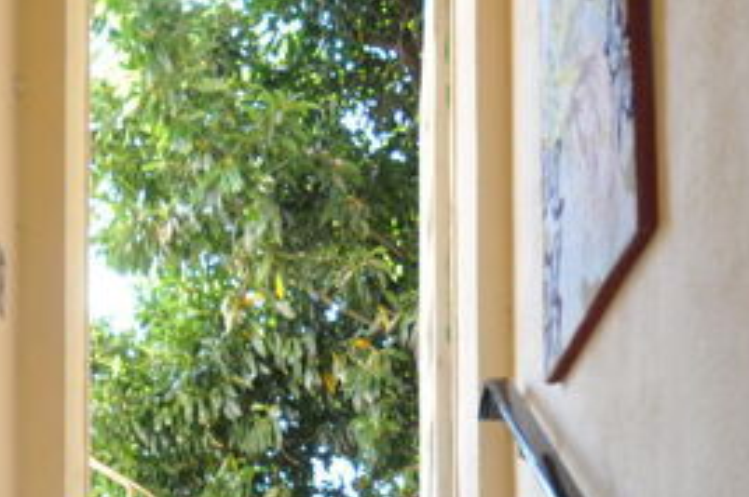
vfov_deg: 21.1
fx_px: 1164
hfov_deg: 35.6
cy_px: 701
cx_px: 299
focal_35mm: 56
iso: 400
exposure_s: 1/160
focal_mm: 10
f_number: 3.5
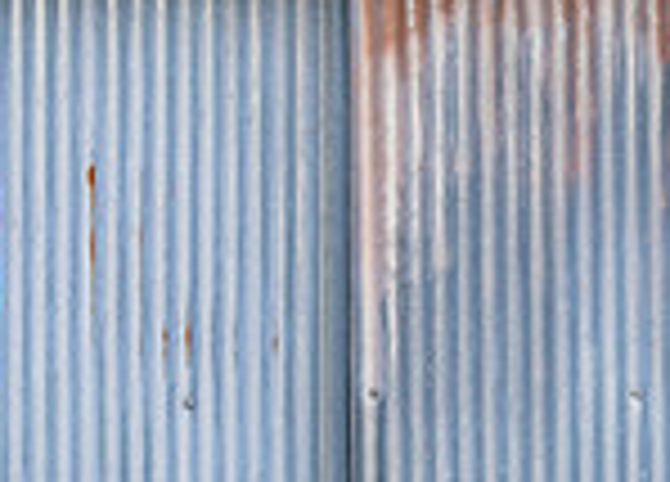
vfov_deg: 4.8
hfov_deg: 6.6
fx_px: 5643
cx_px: 1303
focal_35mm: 296
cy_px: 822
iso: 160
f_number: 3.2
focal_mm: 70
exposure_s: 1/320
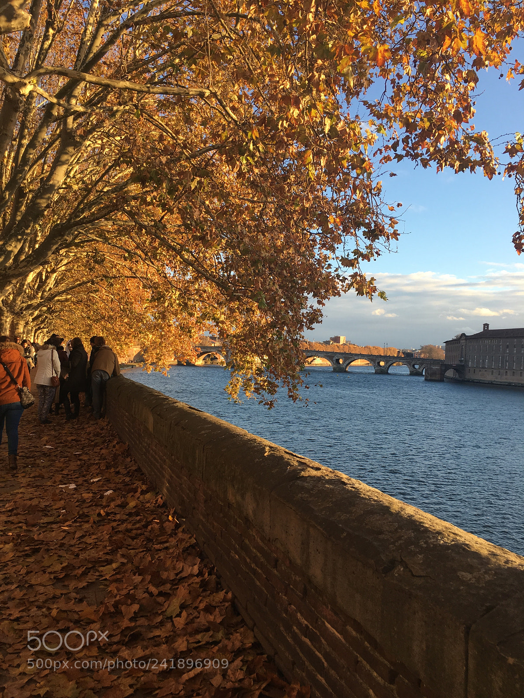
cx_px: 262
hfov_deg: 48.2
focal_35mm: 29
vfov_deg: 61.7
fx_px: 585
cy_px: 349
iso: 25
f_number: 2.2
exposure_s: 1/313
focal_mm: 4.15
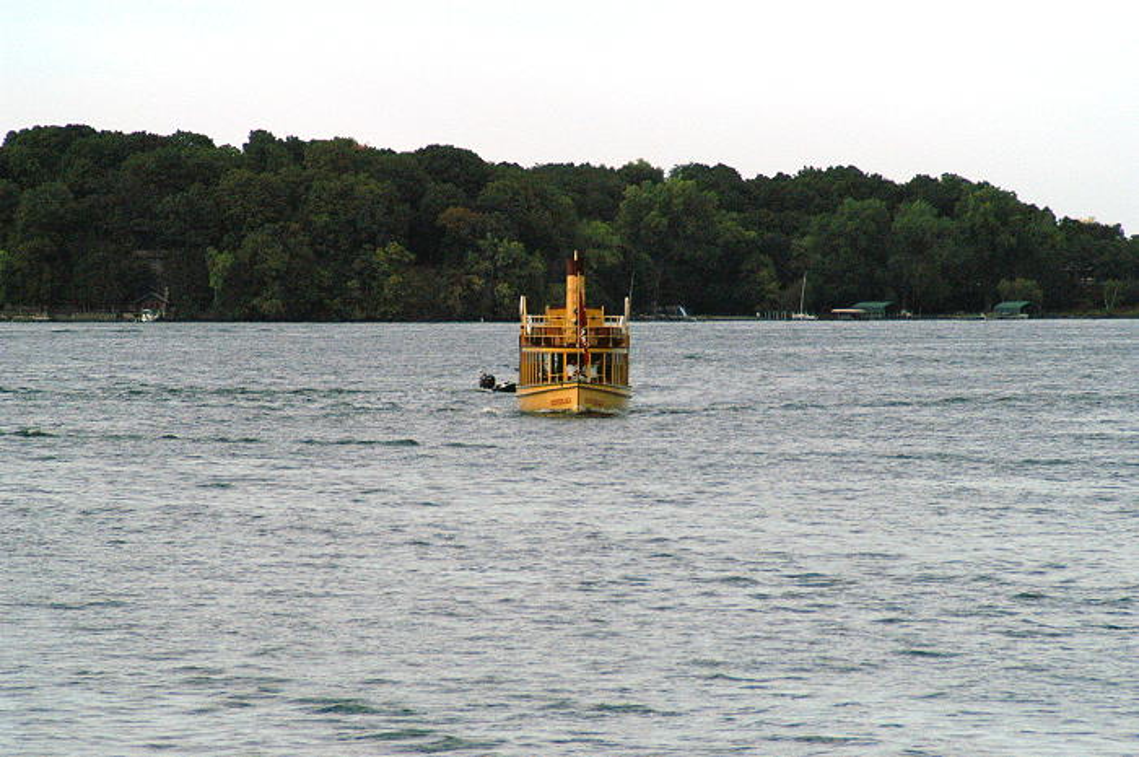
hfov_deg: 7.1
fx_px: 9243
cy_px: 378
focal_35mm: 292
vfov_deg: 4.7
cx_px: 570
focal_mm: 195
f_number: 10
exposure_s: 1/1600
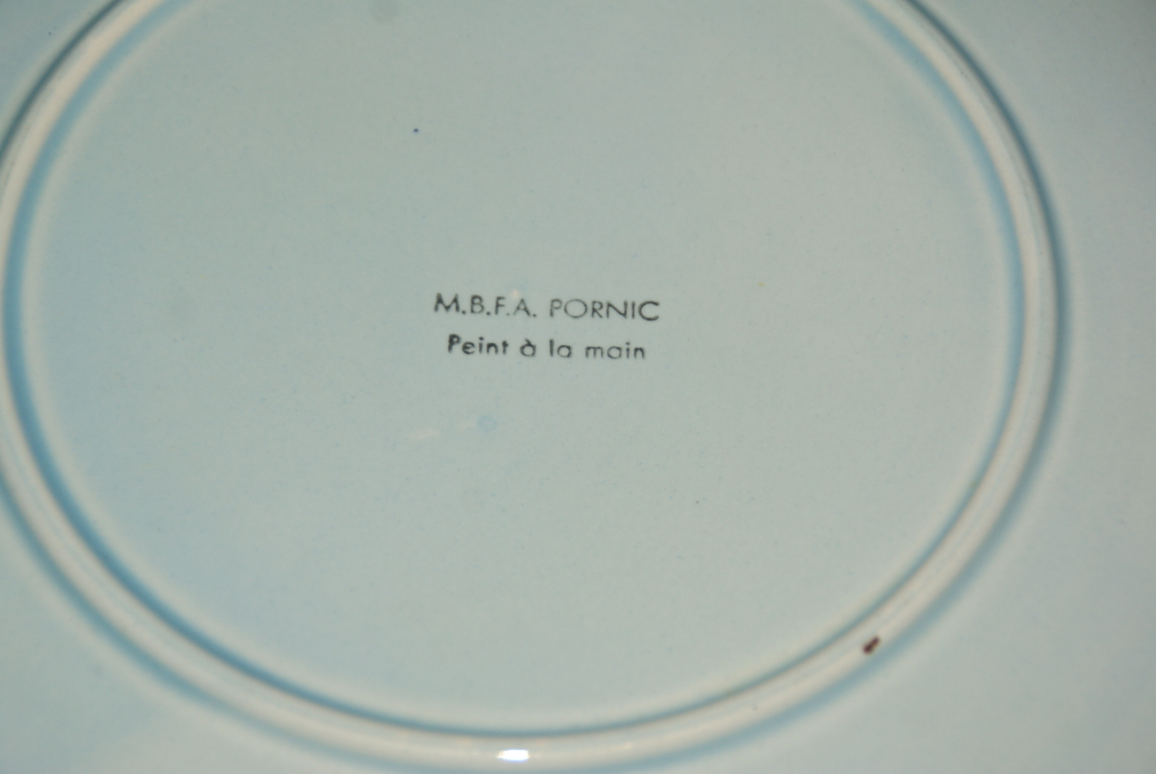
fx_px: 5064
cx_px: 578
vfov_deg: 8.7
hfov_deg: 13.0
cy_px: 387
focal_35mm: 158
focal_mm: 105
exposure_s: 1/125
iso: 400
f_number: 5.6
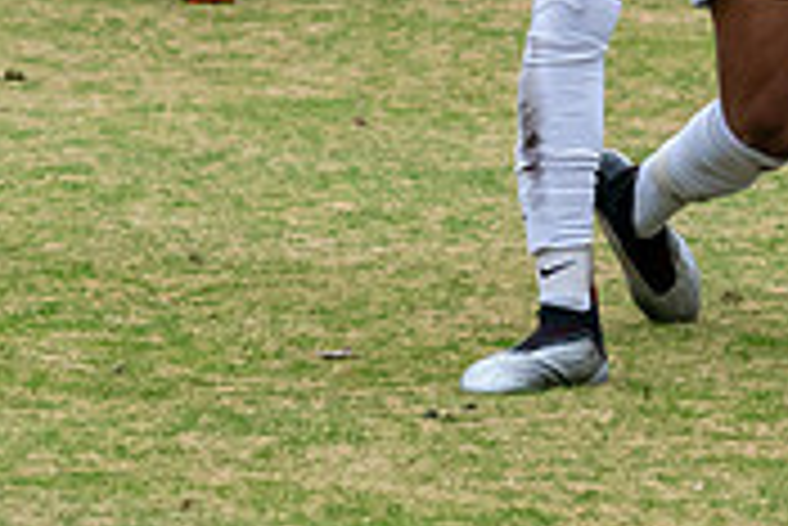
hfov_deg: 3.3
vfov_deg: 2.2
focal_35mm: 616
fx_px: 13494
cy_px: -59
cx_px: 620
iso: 2500
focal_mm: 112
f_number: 5.6
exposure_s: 1/800
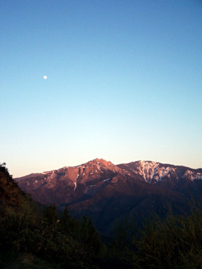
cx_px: 101
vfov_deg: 49.0
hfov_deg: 37.7
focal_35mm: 38
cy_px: 134
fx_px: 296
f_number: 2.8
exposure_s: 1/250
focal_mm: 6.3
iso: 100
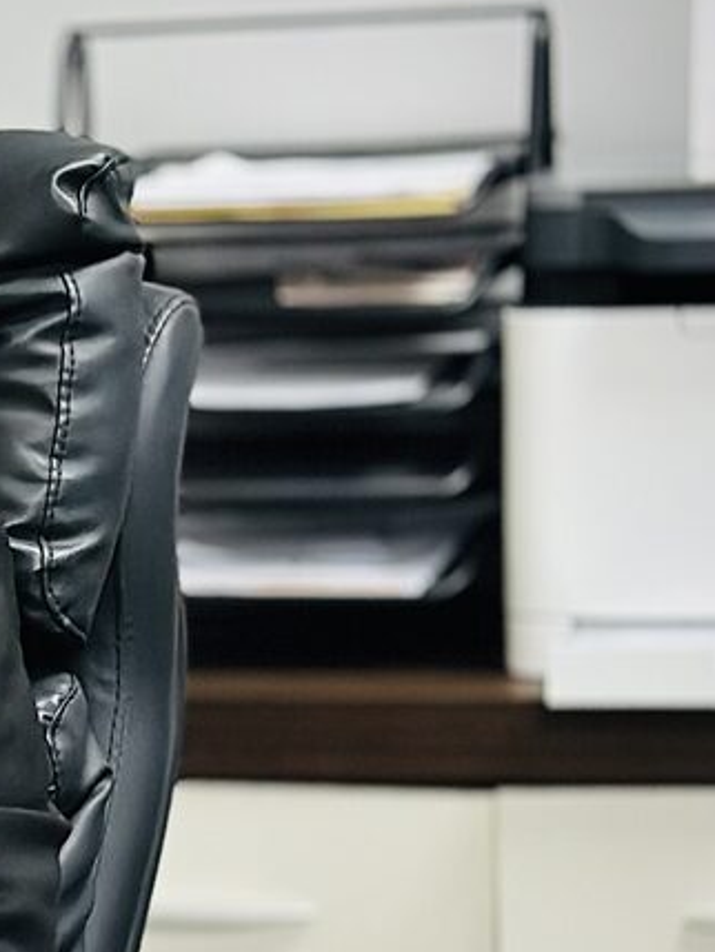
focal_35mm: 179
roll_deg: +2.3
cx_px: -613
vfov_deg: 11.0
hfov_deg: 8.0
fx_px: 4927
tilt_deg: -9.8
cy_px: 863
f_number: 1.78
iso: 250
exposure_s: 1/60
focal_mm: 6.86
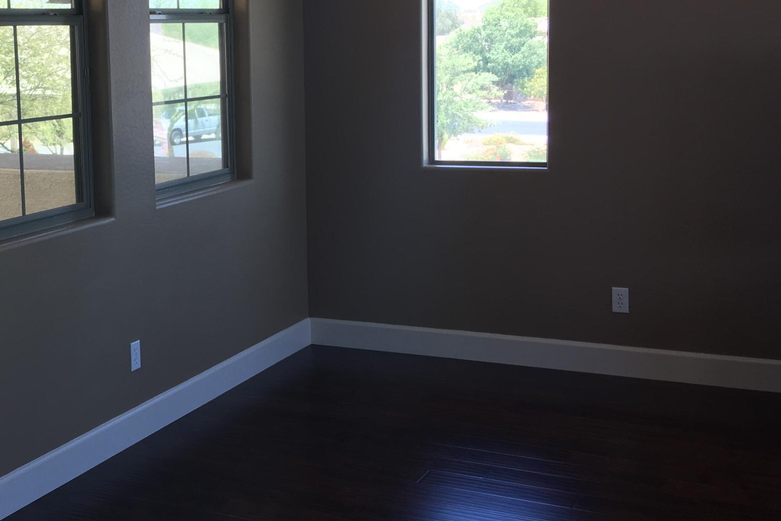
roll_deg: +2.0
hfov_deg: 33.9
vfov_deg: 23.7
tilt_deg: -6.3
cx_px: 149
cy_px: 207
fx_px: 1236
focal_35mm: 57
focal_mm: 4.15
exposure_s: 1/120
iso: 32
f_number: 2.2
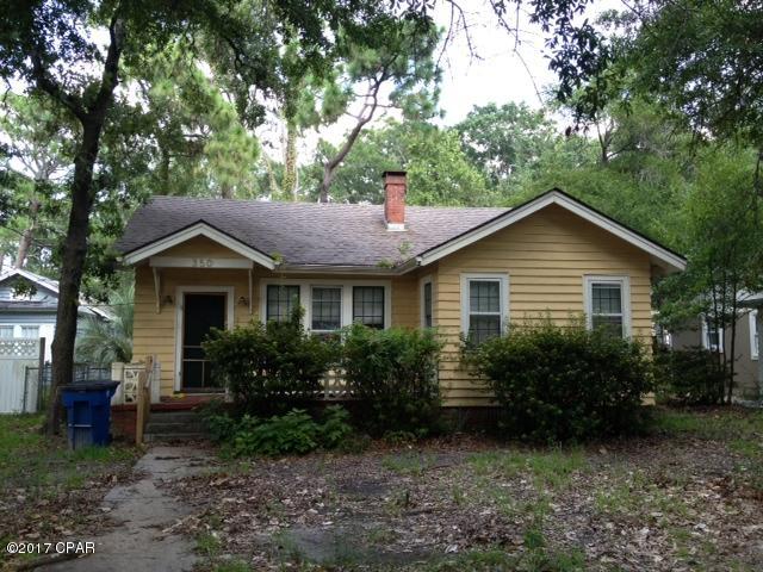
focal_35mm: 35
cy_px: 286
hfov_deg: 52.6
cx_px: 382
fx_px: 771
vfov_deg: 40.7
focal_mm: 4.28
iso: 64
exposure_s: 1/175
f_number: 2.4
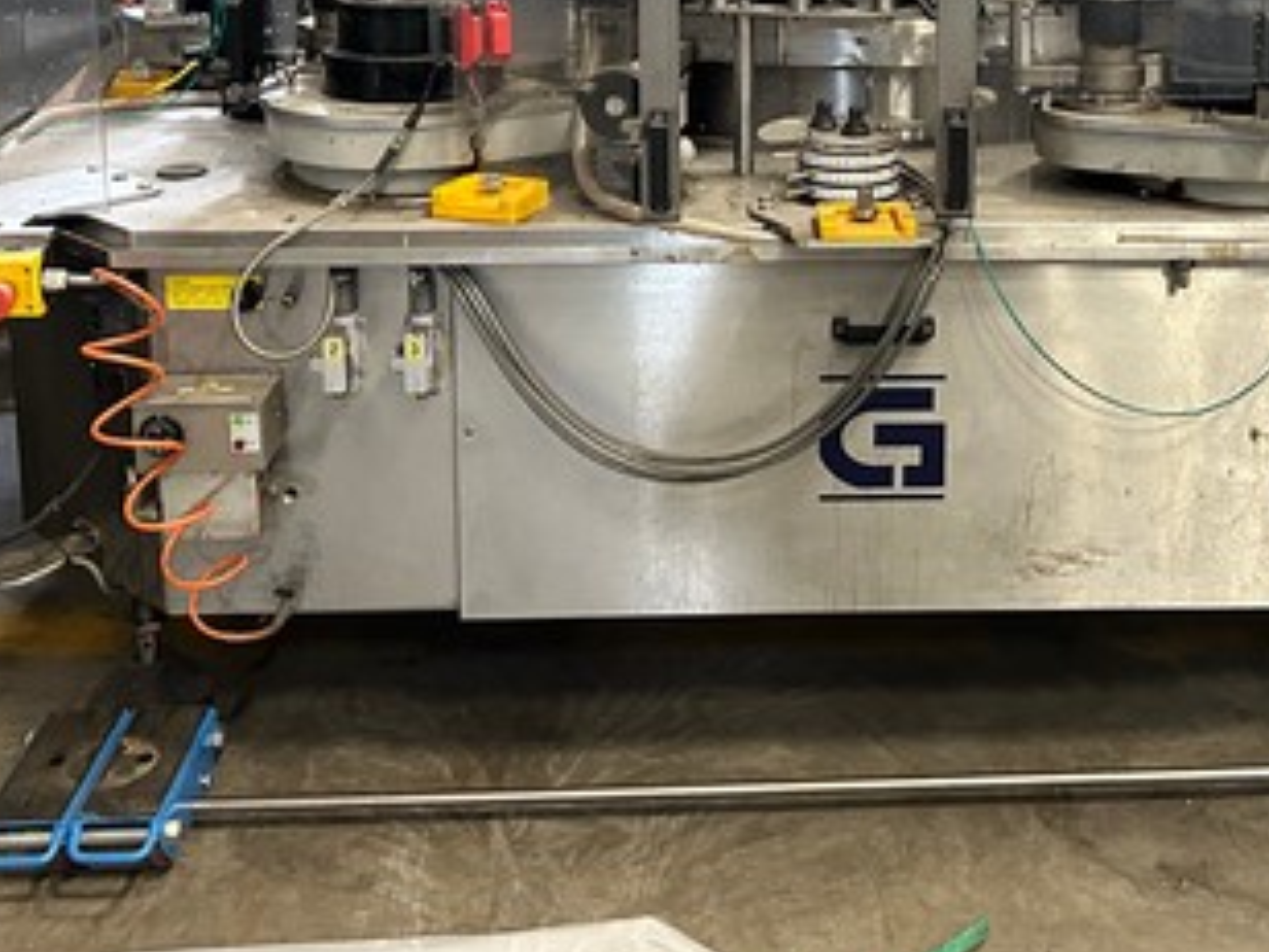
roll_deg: -0.6
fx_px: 1980
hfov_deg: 35.2
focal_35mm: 54
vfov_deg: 25.8
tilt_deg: -10.8
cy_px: 21
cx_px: 857
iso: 500
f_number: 1.5
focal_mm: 5.7
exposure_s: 1/50
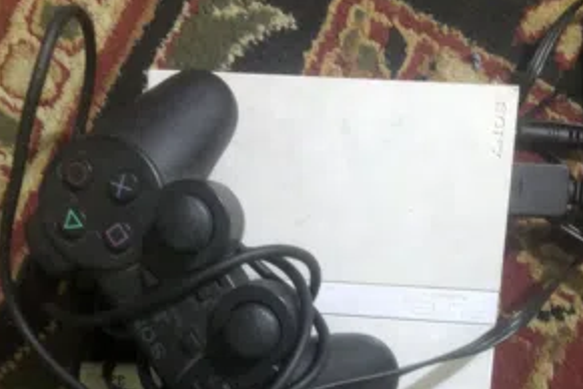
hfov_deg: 48.5
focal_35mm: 40
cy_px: 343
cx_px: 290
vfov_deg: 31.9
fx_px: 648
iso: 100
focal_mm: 4
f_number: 1.8
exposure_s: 1/6
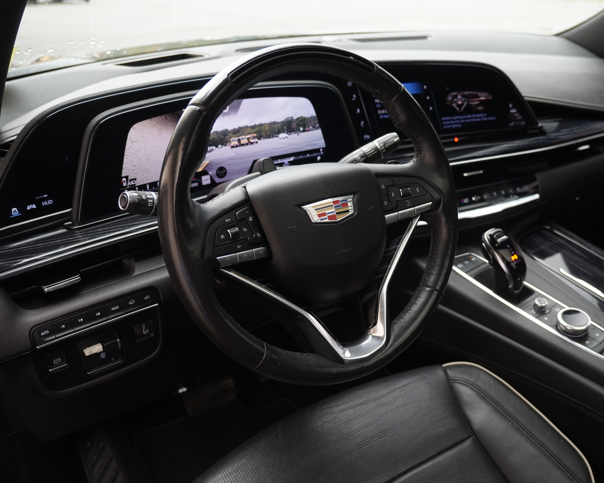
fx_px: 554
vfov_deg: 47.1
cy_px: 239
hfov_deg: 56.9
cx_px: 346
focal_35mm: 31
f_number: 2.8
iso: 320
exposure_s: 1/30
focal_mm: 18
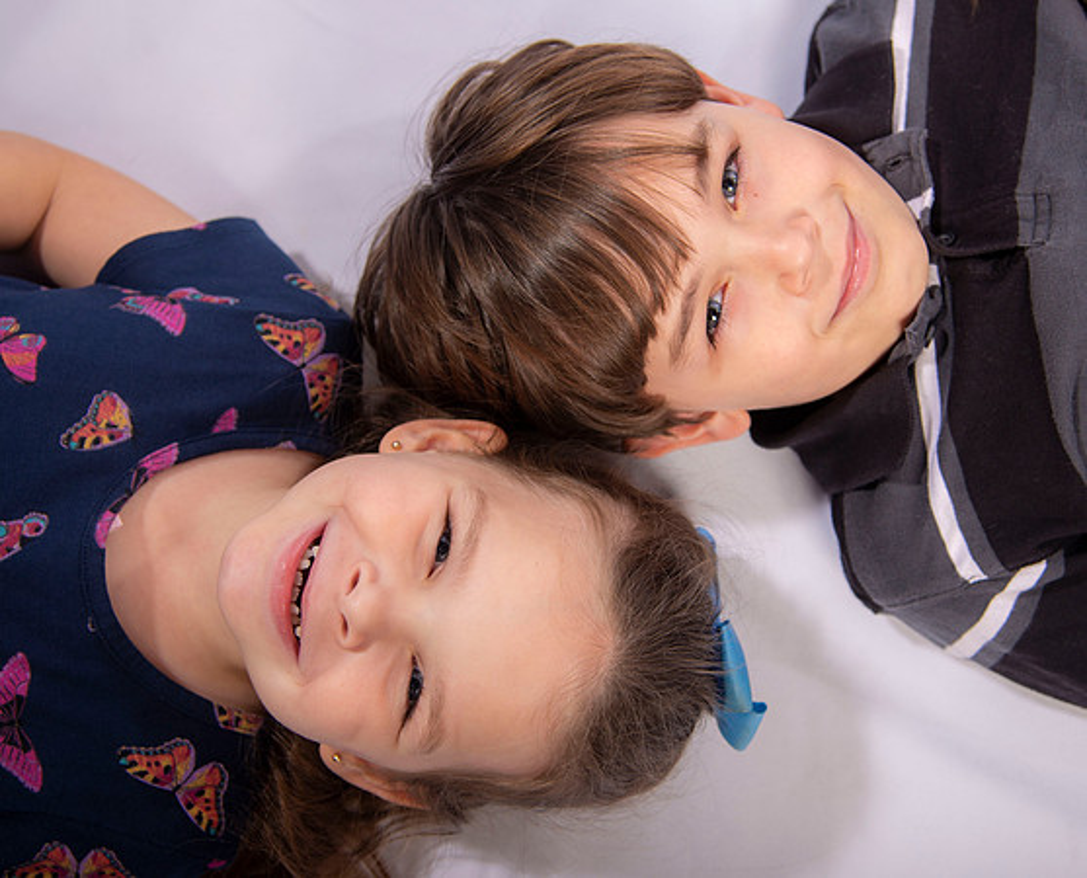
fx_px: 2112
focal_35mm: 65
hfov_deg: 28.9
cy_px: 397
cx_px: 589
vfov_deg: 23.5
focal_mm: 52
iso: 125
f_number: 4.5
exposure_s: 1/160
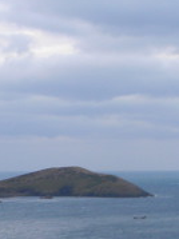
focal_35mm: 141
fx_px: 973
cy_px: 184
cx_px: 206
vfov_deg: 13.9
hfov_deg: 10.4
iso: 80
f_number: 3.7
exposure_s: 1/35.8
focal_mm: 6.4
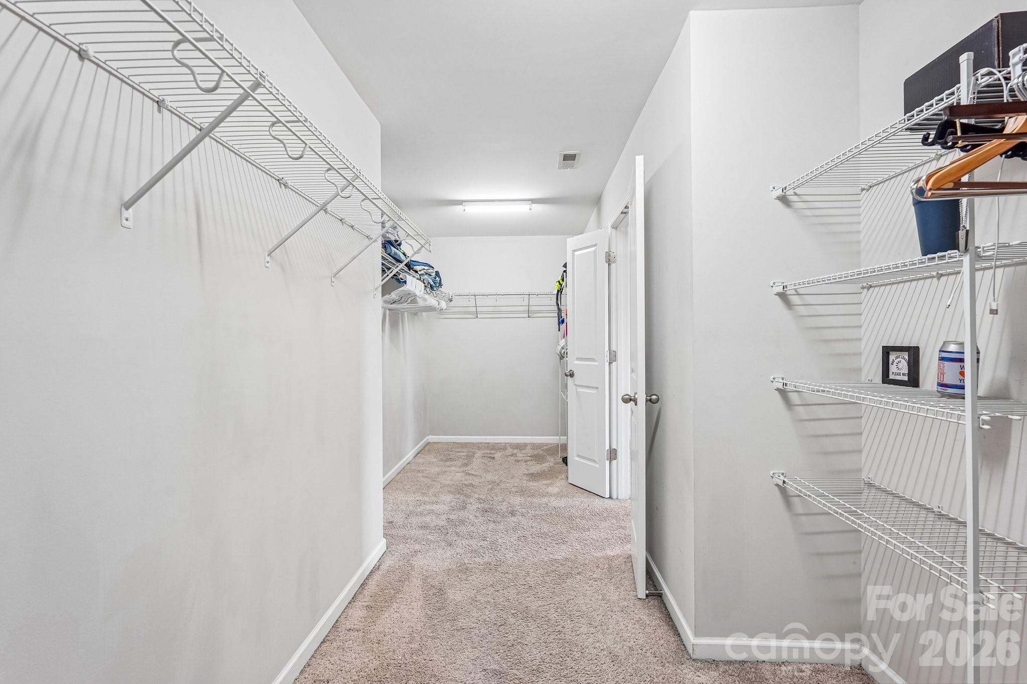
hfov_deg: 96.7
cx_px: 514
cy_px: 342
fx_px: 456
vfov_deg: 73.7
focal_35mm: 16
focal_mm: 16
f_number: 8
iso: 400
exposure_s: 1/5
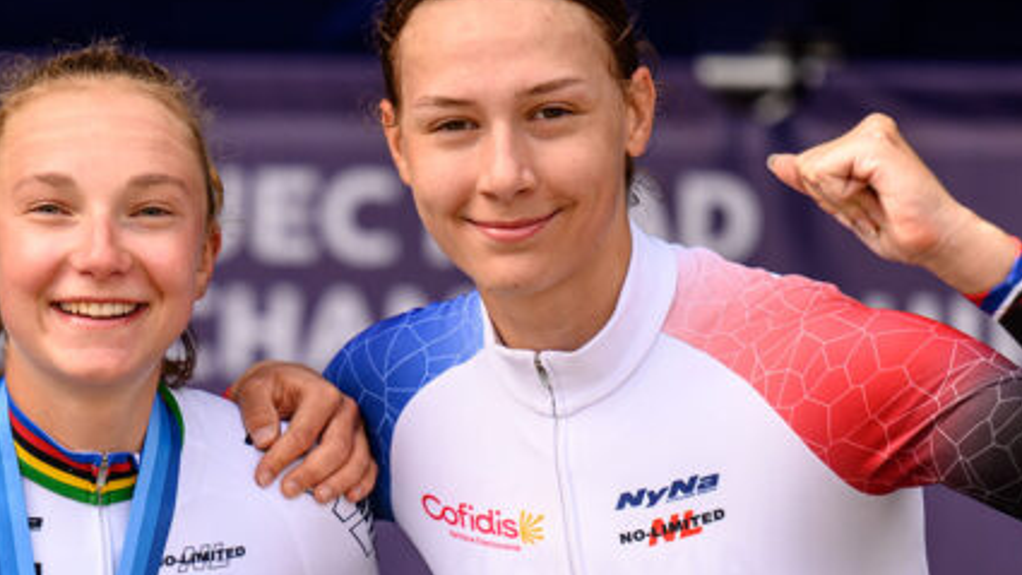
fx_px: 8238
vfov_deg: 4.0
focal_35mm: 304
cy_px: 524
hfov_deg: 7.1
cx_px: 202
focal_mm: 125
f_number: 2.8
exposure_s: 1/640
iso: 100
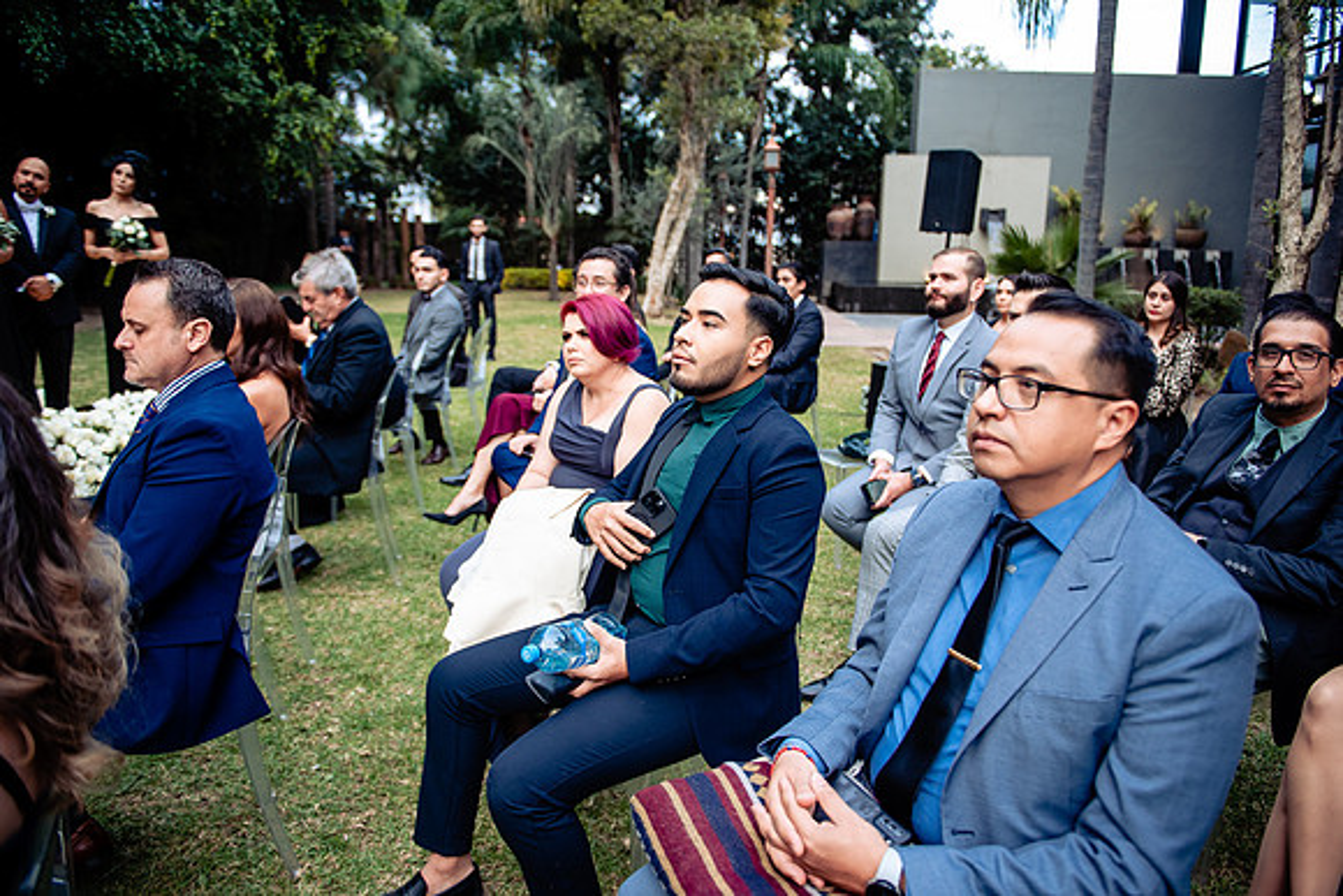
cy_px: 448
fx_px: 896
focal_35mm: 24
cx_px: 672
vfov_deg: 53.2
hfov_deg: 73.7
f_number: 2.8
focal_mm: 24
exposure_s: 1/160
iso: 320
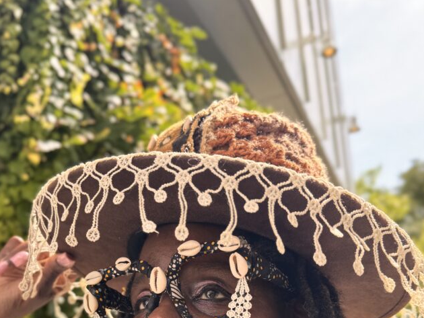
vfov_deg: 34.7
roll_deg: +3.3
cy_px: 289
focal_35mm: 39
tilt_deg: +10.9
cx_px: 181
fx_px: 478
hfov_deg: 47.7
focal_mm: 6.76
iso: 80
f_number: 1.78
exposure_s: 1/499
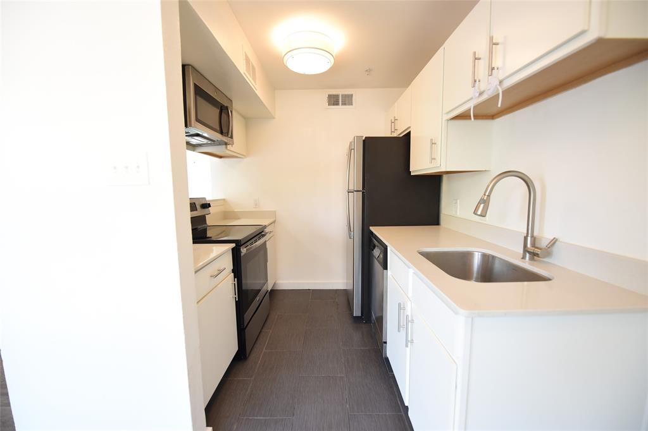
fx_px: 252
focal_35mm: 14
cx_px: 324
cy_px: 216
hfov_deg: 104.3
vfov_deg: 81.2
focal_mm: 14
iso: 1000
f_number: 2.8
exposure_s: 1/160
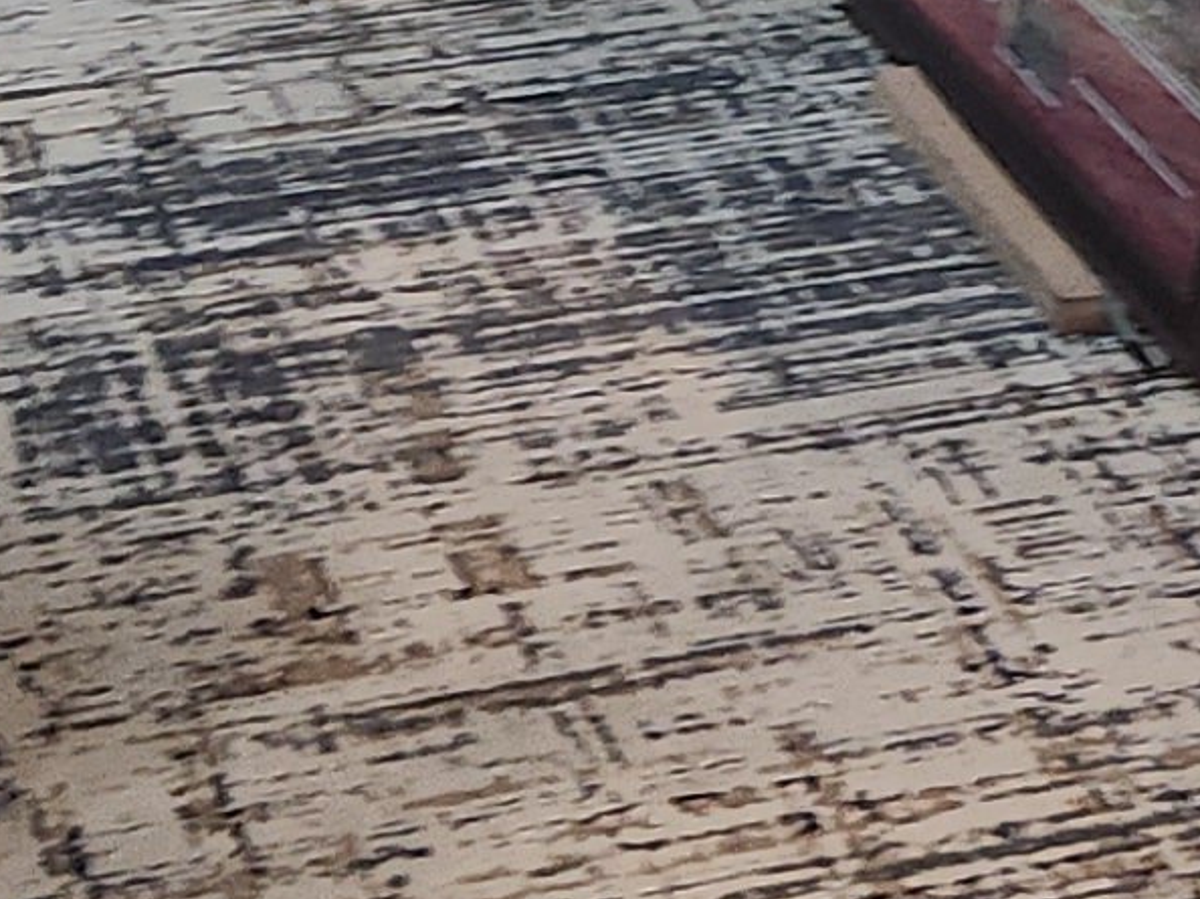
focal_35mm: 155
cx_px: 1236
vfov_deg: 8.9
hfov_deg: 12.6
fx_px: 5371
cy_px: -1030
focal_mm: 5.4
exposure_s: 1/24
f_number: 1.8
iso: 125
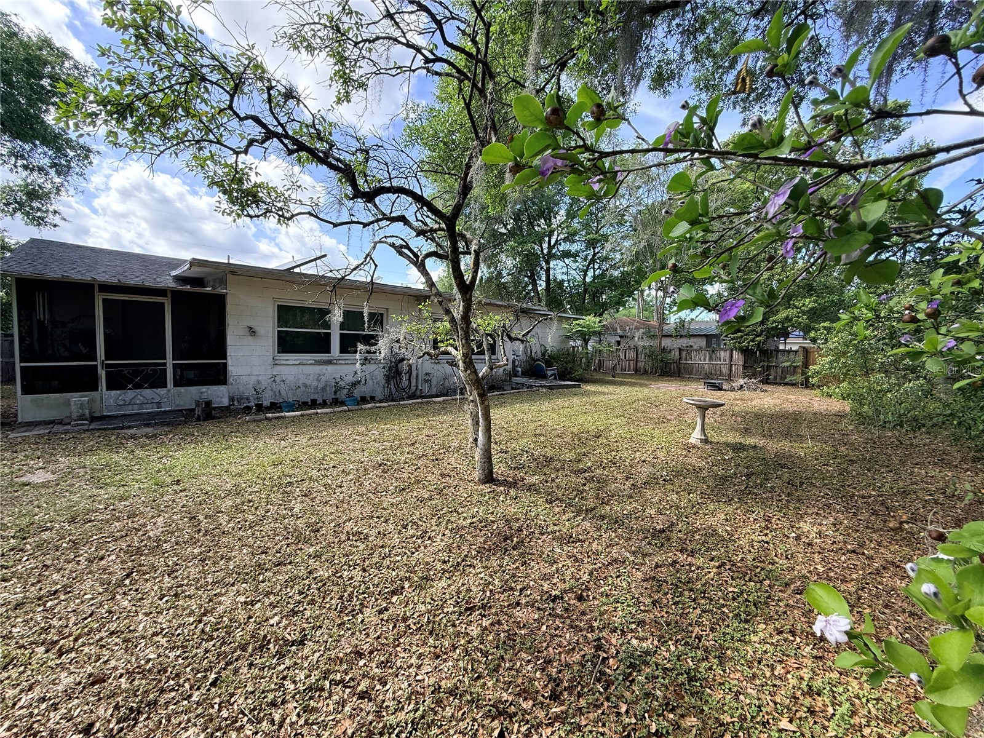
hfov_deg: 102.1
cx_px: 492
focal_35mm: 14
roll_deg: -1.2
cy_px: 369
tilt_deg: -3.6
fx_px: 398
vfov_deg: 85.7
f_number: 2.2
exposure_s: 1/424
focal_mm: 2.22
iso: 64
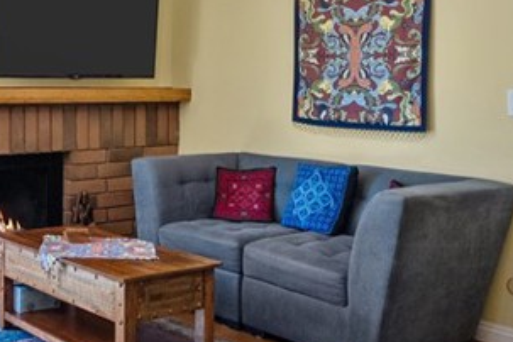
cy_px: 75
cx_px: 64
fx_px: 769
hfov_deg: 35.0
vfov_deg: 24.7
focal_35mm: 54
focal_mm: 16
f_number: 8
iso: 1000
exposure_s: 1/20
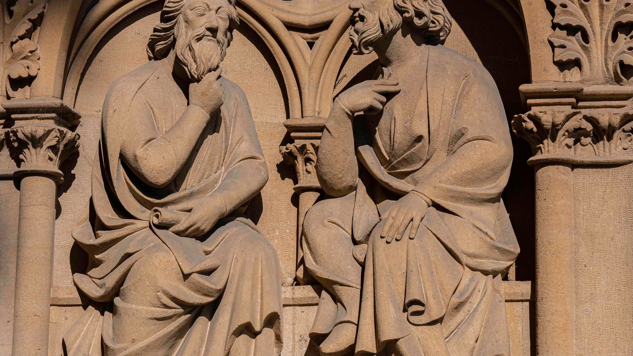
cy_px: 180
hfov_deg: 24.2
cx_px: 358
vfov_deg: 13.7
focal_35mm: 88
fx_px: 1477
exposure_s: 1/4000
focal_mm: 72
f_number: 9
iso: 1000
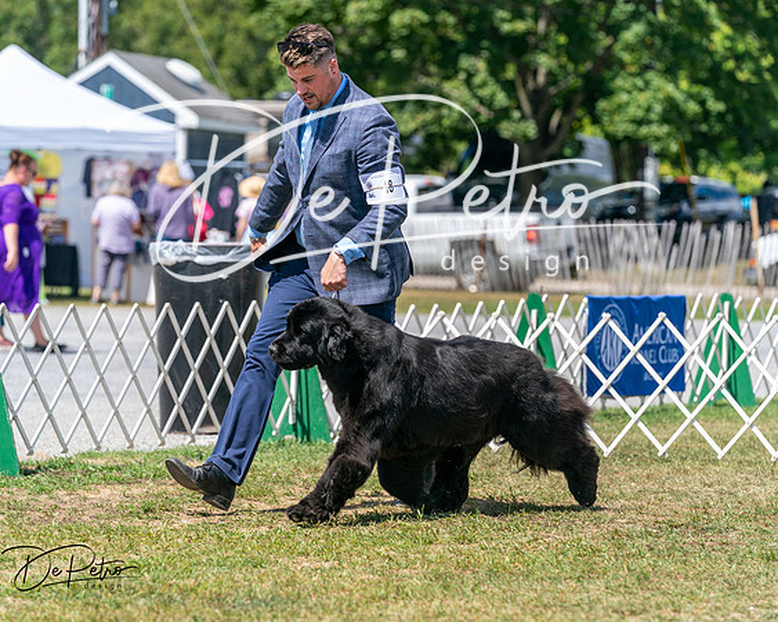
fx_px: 4096
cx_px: 389
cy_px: 311
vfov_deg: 8.7
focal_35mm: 178
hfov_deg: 10.9
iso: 250
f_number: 4.5
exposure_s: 1/1600
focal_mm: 158
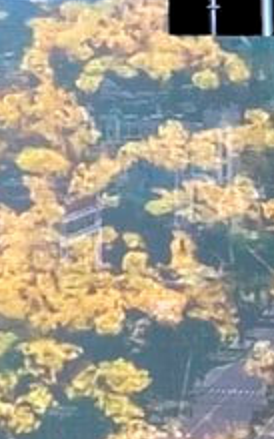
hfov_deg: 2.6
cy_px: 225
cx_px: -1026
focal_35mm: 483
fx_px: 5767
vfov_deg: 4.3
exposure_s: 1/105
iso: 1000
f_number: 4
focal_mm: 35.8
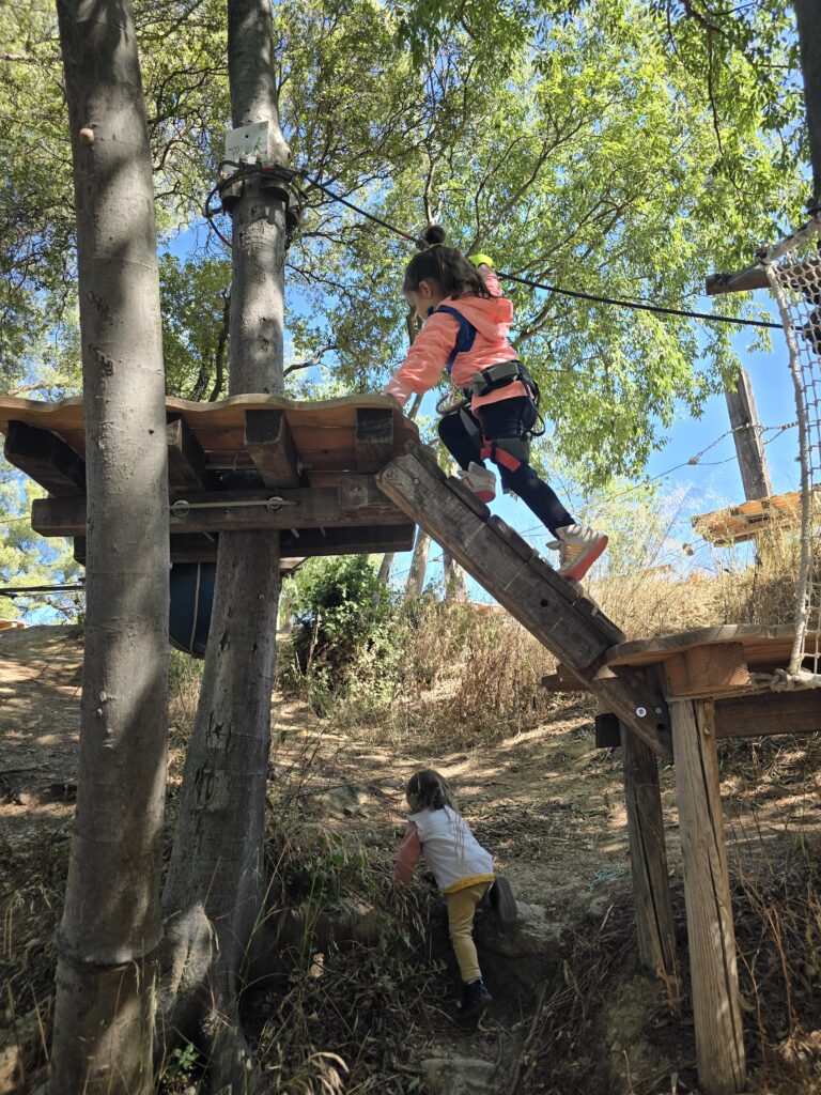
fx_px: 727
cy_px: 548
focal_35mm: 23
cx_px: 410
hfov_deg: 58.9
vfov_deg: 73.9
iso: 16
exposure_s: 1/180
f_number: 1.7
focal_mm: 6.3
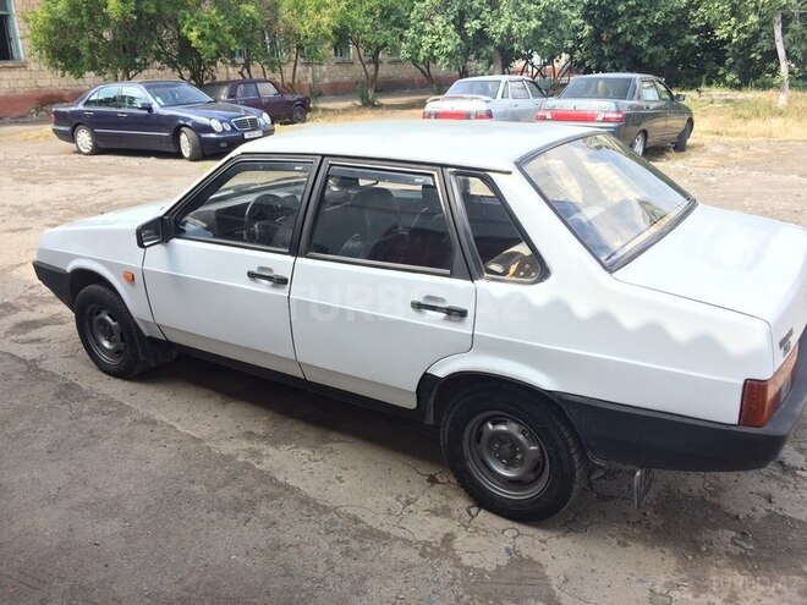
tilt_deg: -19.2
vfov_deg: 48.2
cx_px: 404
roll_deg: +0.0
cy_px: 302
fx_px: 676
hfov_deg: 61.7
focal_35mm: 29
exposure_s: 1/533
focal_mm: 4.15
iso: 32
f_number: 2.2
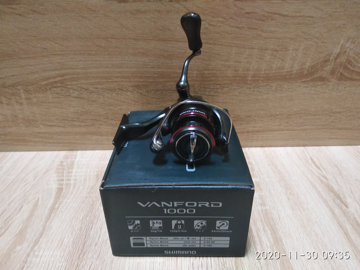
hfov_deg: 67.3
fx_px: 270
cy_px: 135
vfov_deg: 53.1
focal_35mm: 26
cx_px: 180
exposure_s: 1/25
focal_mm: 3.81
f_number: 2.2
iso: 800
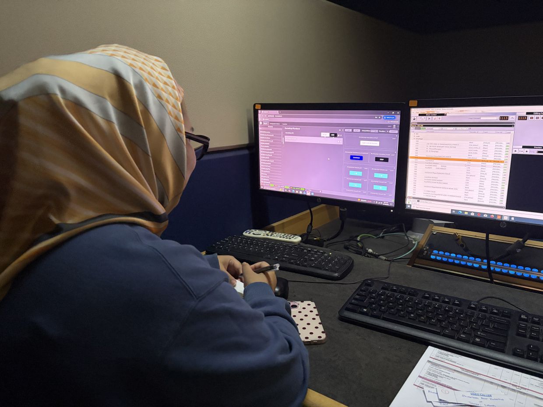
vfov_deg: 53.1
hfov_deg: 67.3
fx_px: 408
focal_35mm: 26
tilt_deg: -13.4
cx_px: 272
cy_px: 204
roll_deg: +1.3
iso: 400
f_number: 1.6
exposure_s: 1/48
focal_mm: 5.96
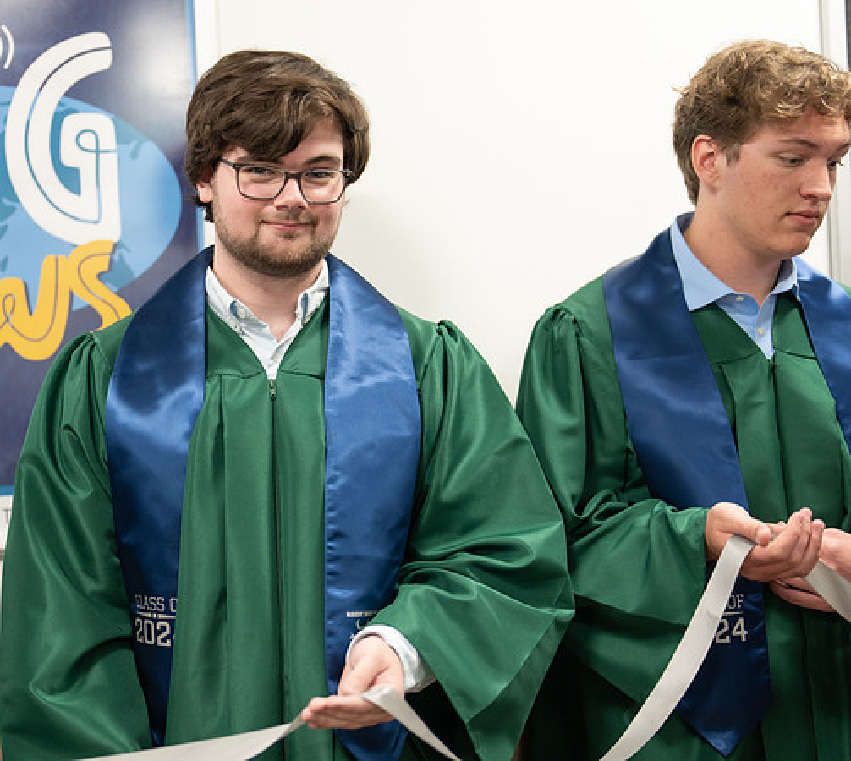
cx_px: 273
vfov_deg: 26.7
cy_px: 375
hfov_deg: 29.4
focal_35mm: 61
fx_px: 1607
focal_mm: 50
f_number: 1.2
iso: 500
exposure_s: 1/320
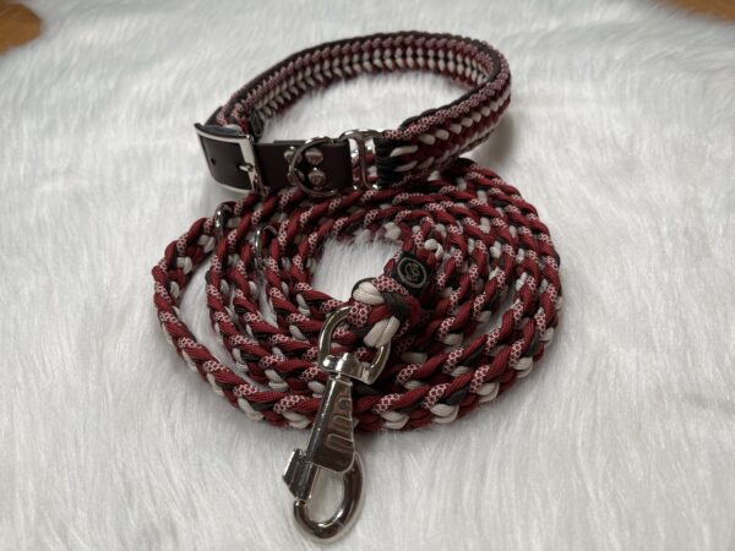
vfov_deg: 53.1
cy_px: 276
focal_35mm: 26
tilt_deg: -43.8
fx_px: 552
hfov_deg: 67.3
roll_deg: +5.1
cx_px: 368
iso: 40
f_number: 1.6
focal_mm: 5.1
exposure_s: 1/167
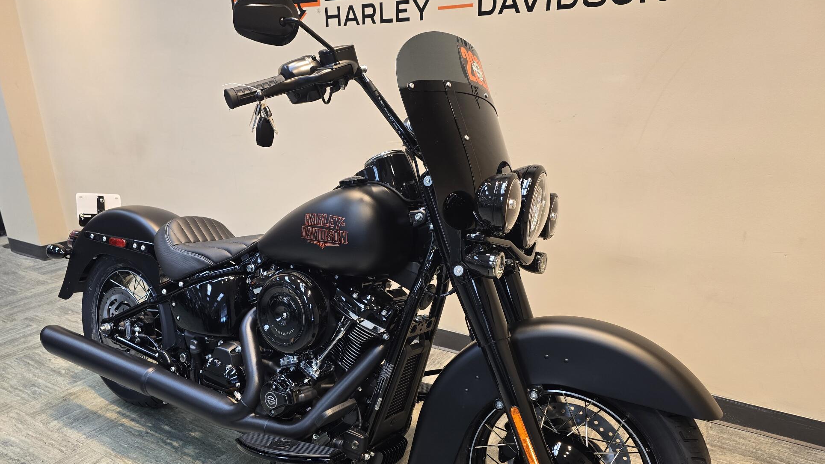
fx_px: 569
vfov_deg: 44.0
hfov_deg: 71.9
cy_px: 294
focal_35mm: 26
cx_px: 400
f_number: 1.7
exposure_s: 1/120
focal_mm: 6.3
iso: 250
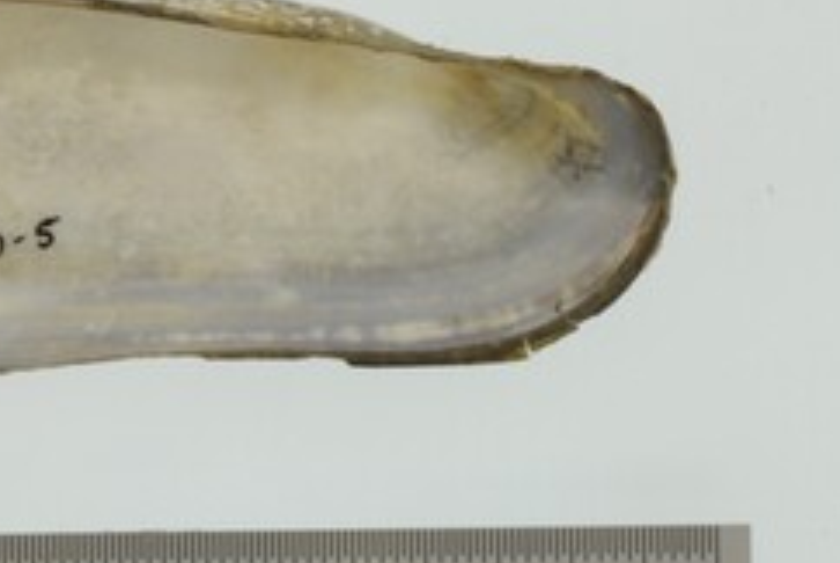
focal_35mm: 297
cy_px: -481
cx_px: -305
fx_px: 6938
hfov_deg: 6.9
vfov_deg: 4.6
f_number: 32
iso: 100
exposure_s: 1/10
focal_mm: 60
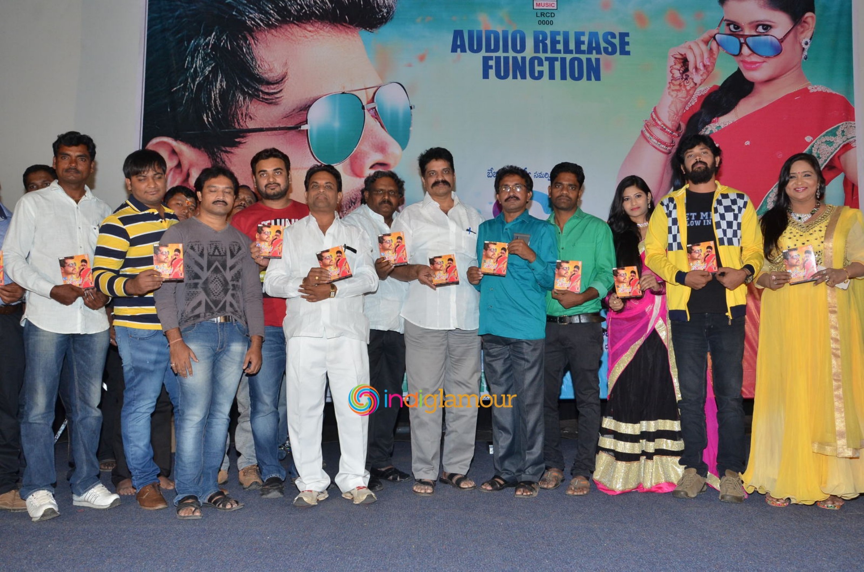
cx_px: 432
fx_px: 755
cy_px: 286
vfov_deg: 41.5
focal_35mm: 32
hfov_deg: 59.6
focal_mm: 21
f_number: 6.3
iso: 1000
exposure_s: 1/125
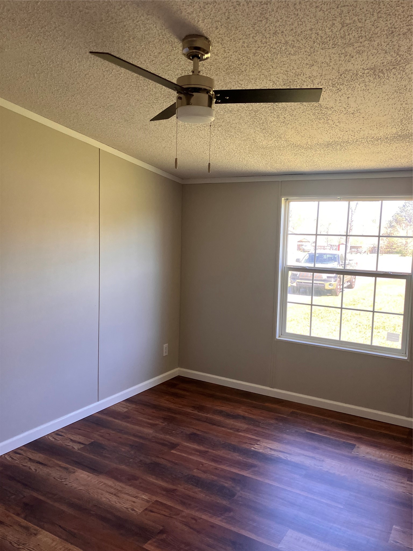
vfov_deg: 63.4
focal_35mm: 28
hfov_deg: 49.7
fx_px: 445
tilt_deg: -5.4
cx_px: 206
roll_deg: -0.1
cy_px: 276
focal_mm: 3.99
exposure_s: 1/101
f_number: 1.8
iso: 80
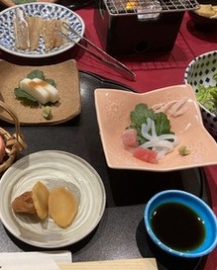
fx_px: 321
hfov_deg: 36.5
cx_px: 54
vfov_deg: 45.7
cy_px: 143
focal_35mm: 40
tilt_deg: -52.2
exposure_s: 1/60
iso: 125
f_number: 1.8
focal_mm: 3.99
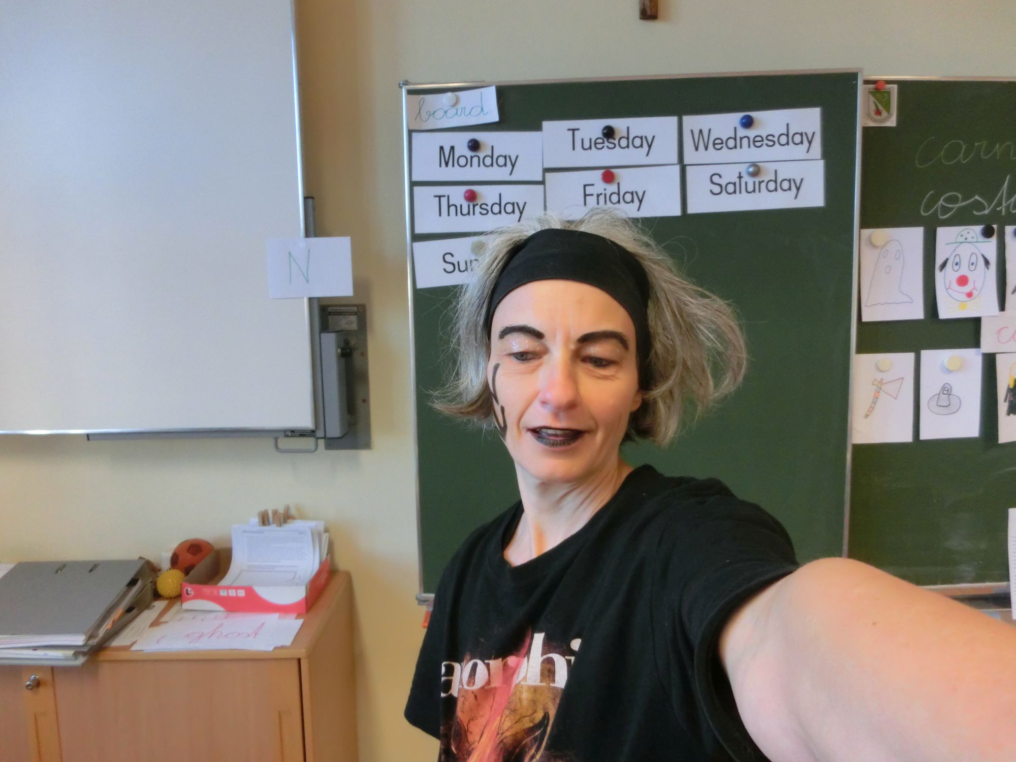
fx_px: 704
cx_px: 508
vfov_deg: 56.8
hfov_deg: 71.6
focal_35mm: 24
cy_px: 381
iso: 500
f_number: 3
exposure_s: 1/125
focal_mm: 4.24
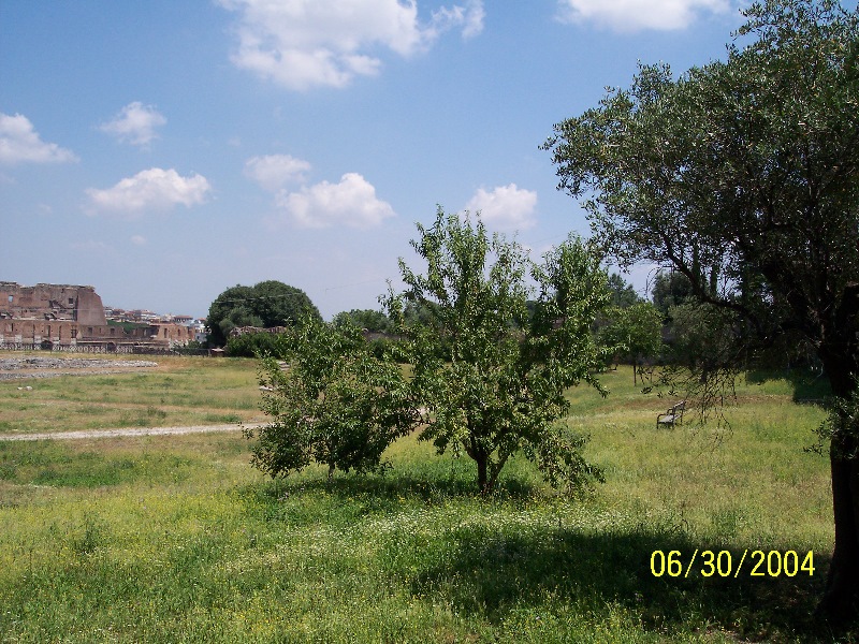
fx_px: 943
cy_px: 322
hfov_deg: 49.0
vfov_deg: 37.7
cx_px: 430
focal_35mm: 38
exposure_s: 1/1000
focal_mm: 8
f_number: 4.8
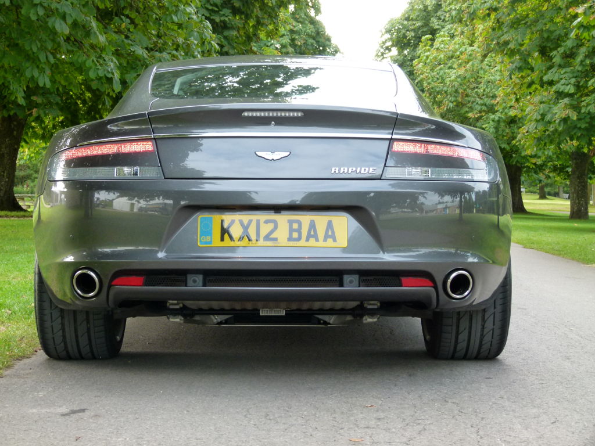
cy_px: 223
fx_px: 1324
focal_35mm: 77
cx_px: 298
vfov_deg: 19.1
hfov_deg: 25.3
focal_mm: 13.8
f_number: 3.3
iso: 160
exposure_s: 1/80
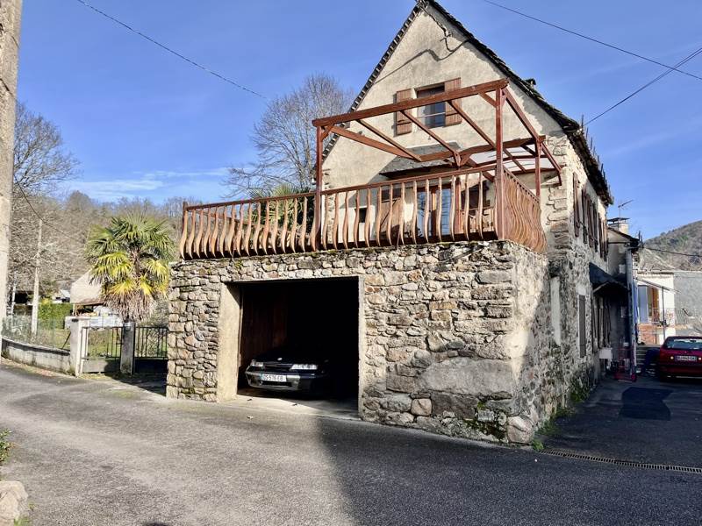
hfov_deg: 67.3
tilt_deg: +5.1
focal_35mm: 26
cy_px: 263
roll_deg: -0.7
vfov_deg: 53.1
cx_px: 351
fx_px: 527
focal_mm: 5.1
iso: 50
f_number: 1.6
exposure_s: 1/1252
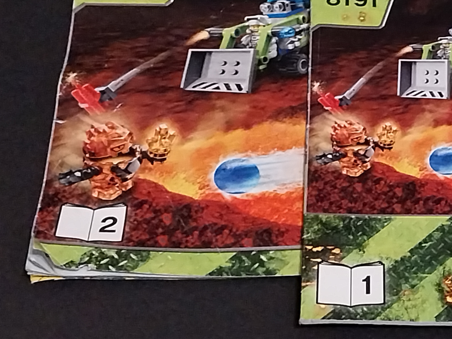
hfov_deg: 31.8
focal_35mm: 56
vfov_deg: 25.9
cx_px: 450
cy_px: 101
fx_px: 731
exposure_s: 1/25
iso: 400
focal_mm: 4
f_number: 1.8
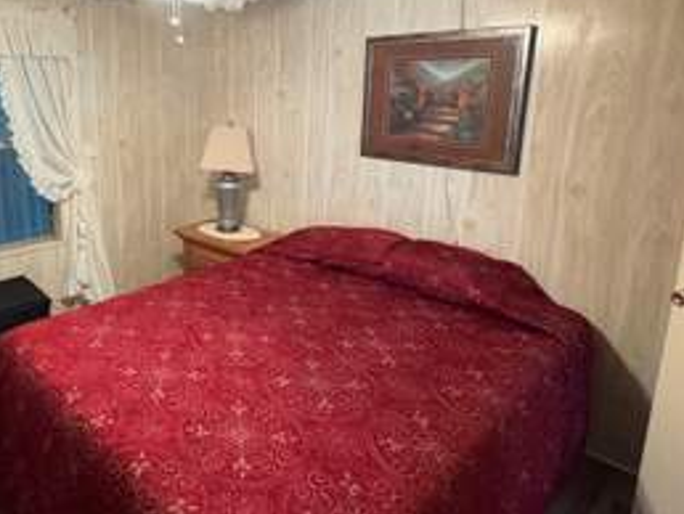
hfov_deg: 64.7
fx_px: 514
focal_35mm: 26
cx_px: 204
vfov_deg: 52.5
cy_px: 188
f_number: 2.2
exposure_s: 1/60
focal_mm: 2.22
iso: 640
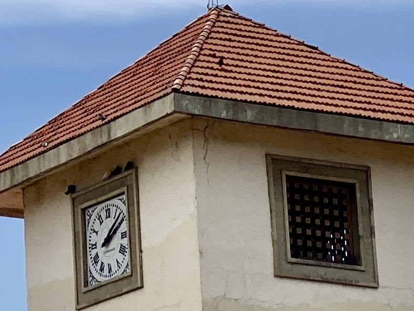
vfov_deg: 5.6
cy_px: 135
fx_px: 3194
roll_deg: +0.9
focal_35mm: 267
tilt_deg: +15.9
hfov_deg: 7.3
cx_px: -263
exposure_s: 1/2283
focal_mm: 6
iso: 20
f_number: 2
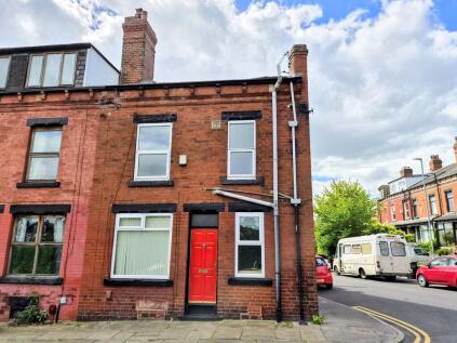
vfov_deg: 58.9
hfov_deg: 73.9
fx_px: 304
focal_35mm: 23
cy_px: 172
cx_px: 228
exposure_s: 1/7696
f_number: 1.8
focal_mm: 5.4
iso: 64
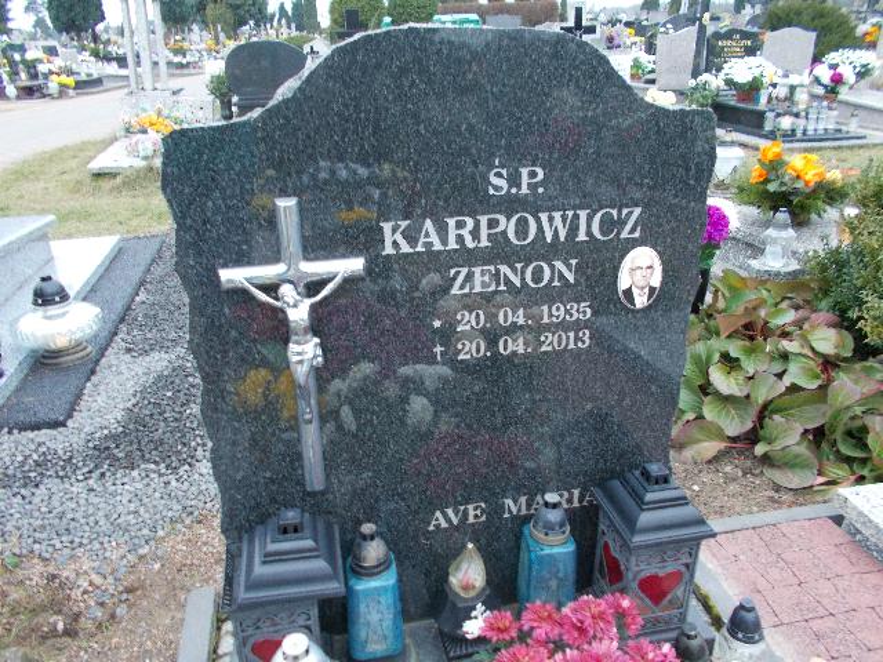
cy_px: 331
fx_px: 663
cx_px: 442
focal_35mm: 26
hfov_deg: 67.3
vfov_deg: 53.1
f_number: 3.2
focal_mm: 4.6
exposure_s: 1/10
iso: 200
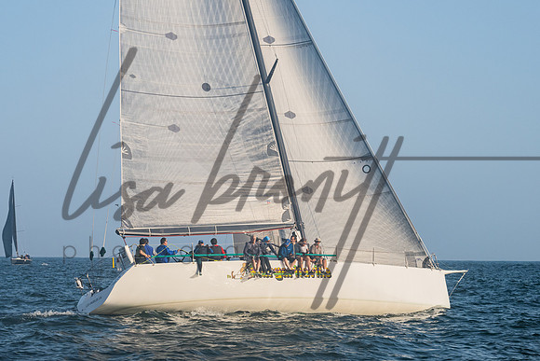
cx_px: 224
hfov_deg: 19.2
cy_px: 136
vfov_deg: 12.9
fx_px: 1595
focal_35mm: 106
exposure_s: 1/800
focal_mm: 74
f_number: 8
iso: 400
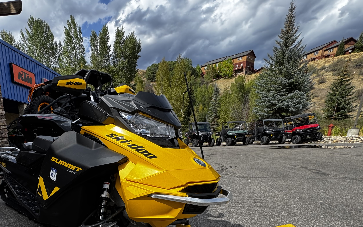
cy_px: 214
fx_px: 237
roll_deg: +2.7
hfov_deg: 70.0
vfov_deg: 45.1
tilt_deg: -16.8
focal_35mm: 24
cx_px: 92
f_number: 2.2
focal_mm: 2.22
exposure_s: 1/582
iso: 40
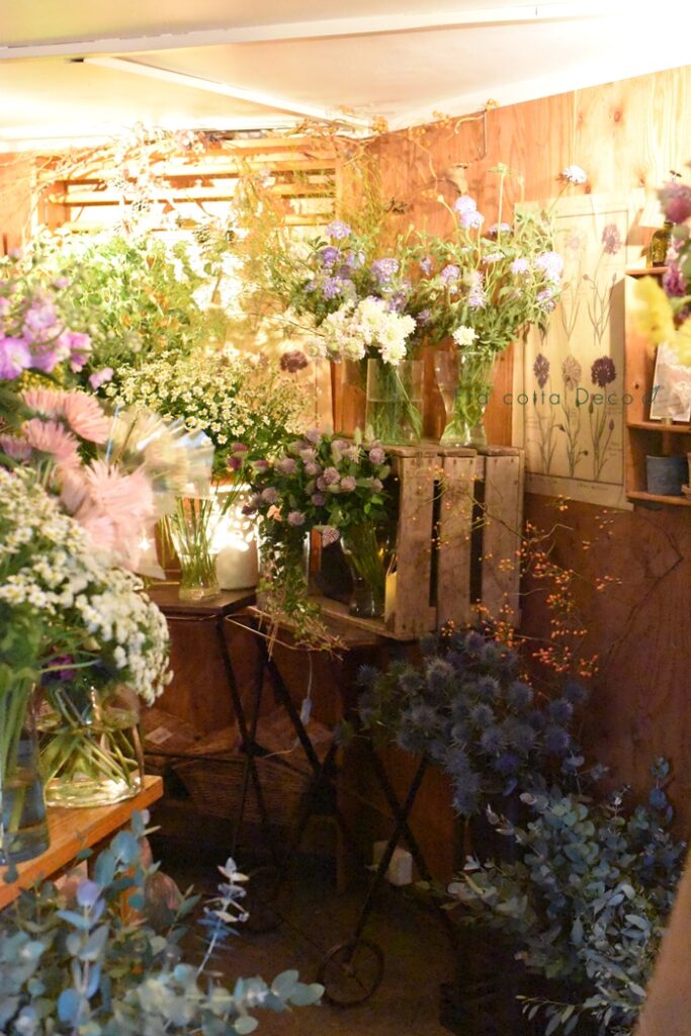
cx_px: 346
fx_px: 1439
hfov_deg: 27.0
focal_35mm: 50
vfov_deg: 39.6
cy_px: 518
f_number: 4.5
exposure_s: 1/1000
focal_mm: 50
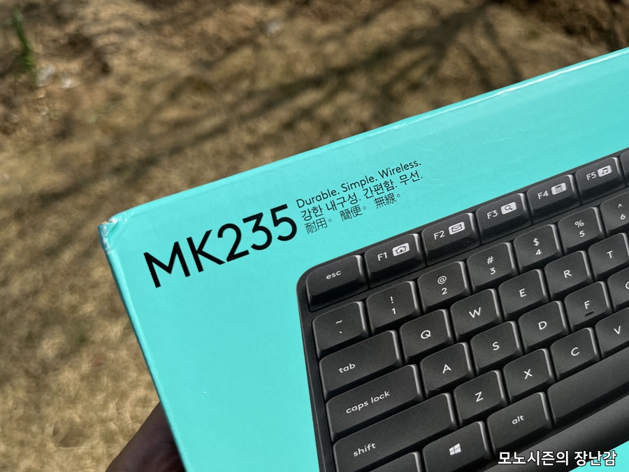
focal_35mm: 26
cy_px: 236
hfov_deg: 67.3
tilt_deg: -55.6
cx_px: 314
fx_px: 472
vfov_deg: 53.1
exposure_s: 1/7353
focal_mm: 5.1
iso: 50
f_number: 1.6
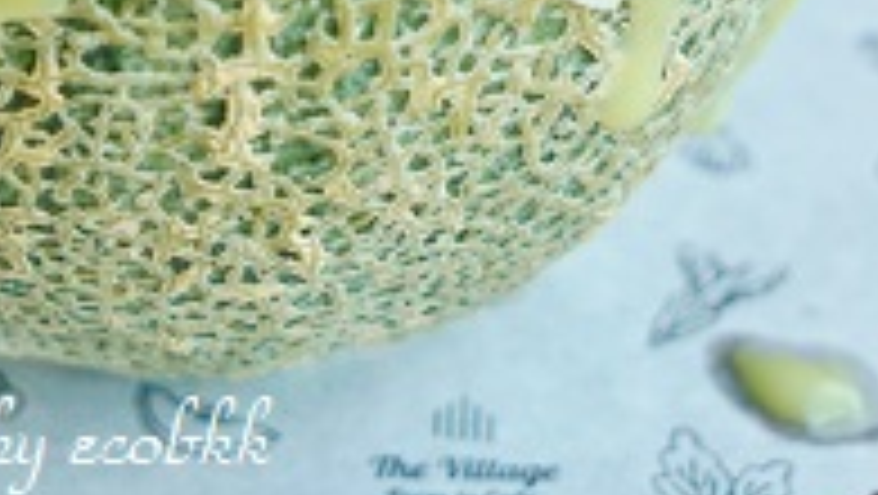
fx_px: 3425
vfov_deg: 7.9
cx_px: -95
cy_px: -531
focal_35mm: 147
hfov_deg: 14.3
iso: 640
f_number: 5
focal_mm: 38
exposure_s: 1/640
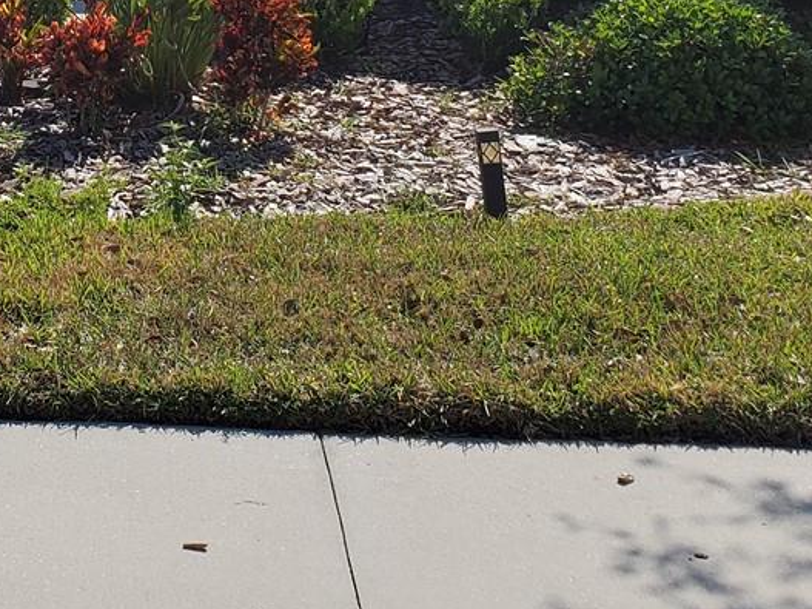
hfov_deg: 24.0
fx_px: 1853
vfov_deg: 17.0
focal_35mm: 79
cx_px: 77
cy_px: -287
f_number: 2.4
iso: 50
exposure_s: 1/1946
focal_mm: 4.3
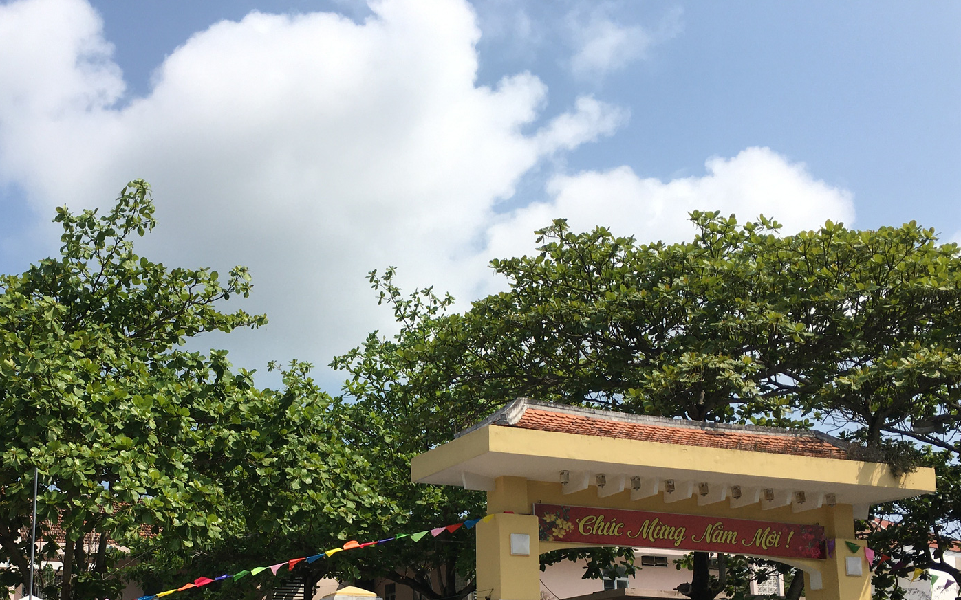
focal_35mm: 44
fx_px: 1152
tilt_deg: +10.9
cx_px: 354
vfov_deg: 28.3
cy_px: 513
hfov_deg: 44.9
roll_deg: -0.7
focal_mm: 4.15
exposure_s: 1/2331
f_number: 2.2
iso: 25
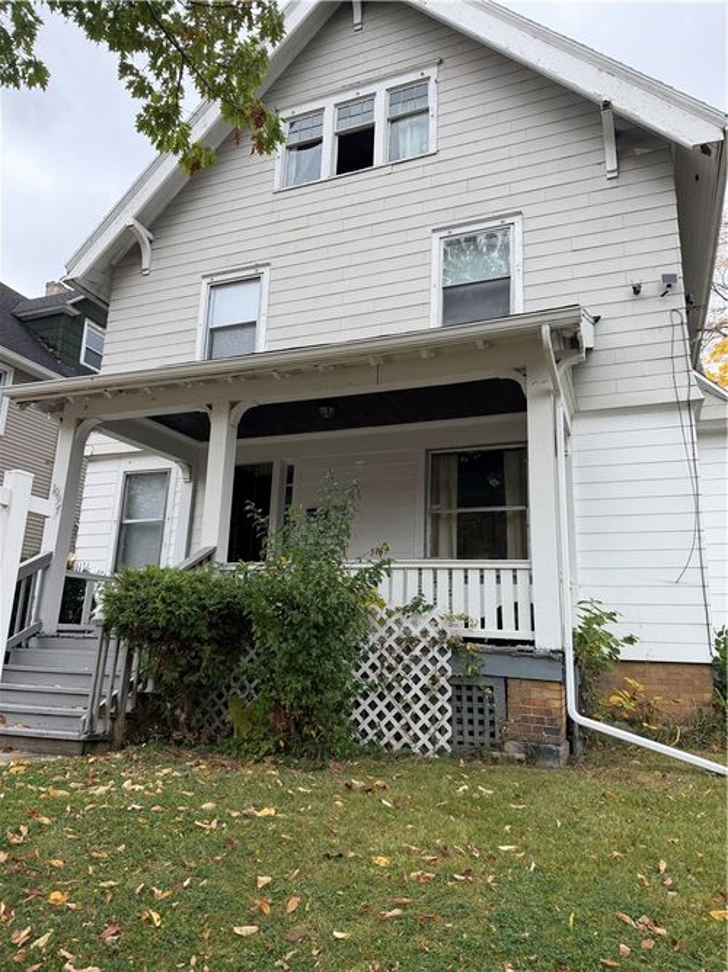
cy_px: 486
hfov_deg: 56.8
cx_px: 364
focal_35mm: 24
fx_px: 673
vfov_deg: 71.6
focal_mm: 6.76
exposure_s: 1/728
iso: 100
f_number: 1.78
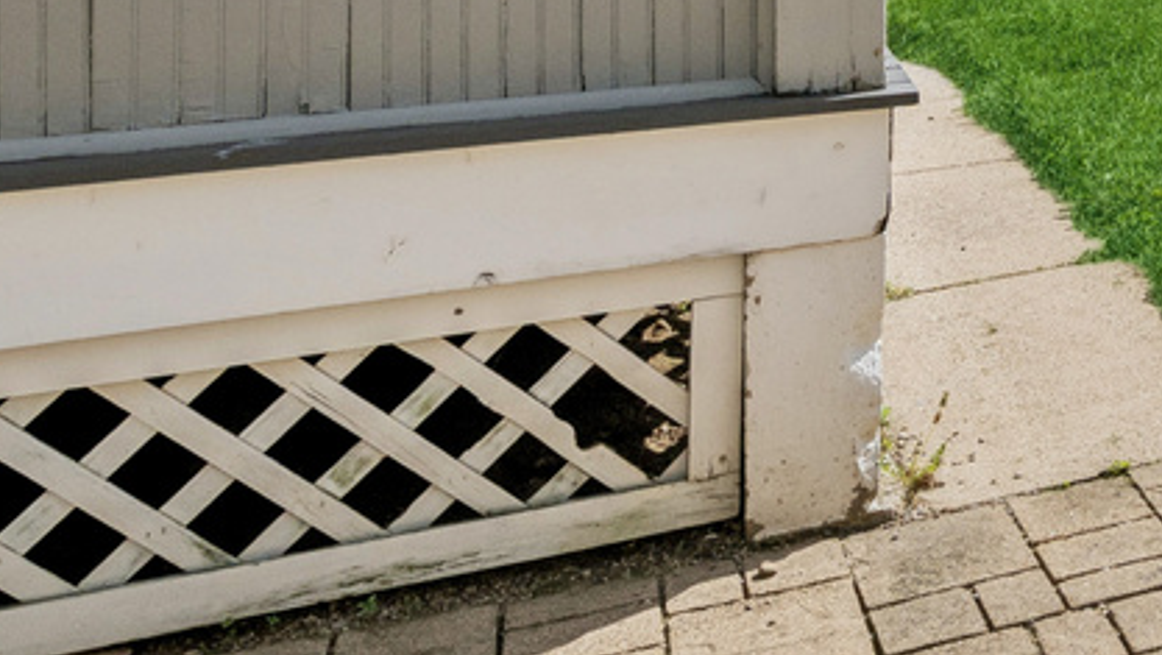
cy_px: -315
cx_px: 1703
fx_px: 1880
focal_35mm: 61
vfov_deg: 17.8
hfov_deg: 26.1
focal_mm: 15
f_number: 8
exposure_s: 1/1500
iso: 400
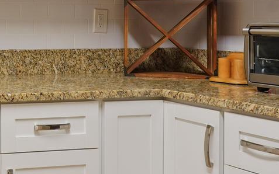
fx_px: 532
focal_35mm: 70
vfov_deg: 18.3
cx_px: -117
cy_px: 12
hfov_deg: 24.3
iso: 800
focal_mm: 16
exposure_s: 1/8
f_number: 9
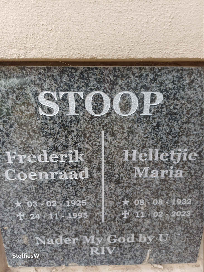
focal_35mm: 25
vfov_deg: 69.4
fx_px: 196
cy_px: 136
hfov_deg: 54.9
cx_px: 102
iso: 64
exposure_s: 1/50
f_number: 1.8
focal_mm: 4.65
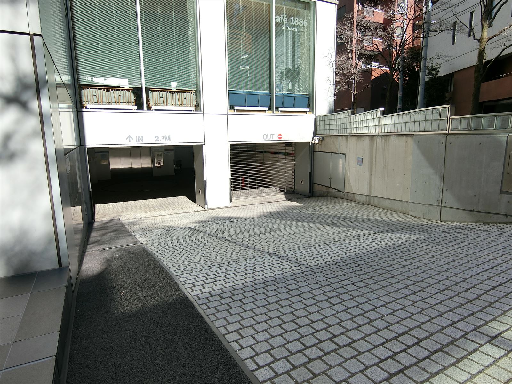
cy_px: 192
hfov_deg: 79.0
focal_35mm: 21
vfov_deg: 63.4
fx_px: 311
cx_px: 256
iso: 80
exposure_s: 1/800
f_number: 2.8
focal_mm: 4.6
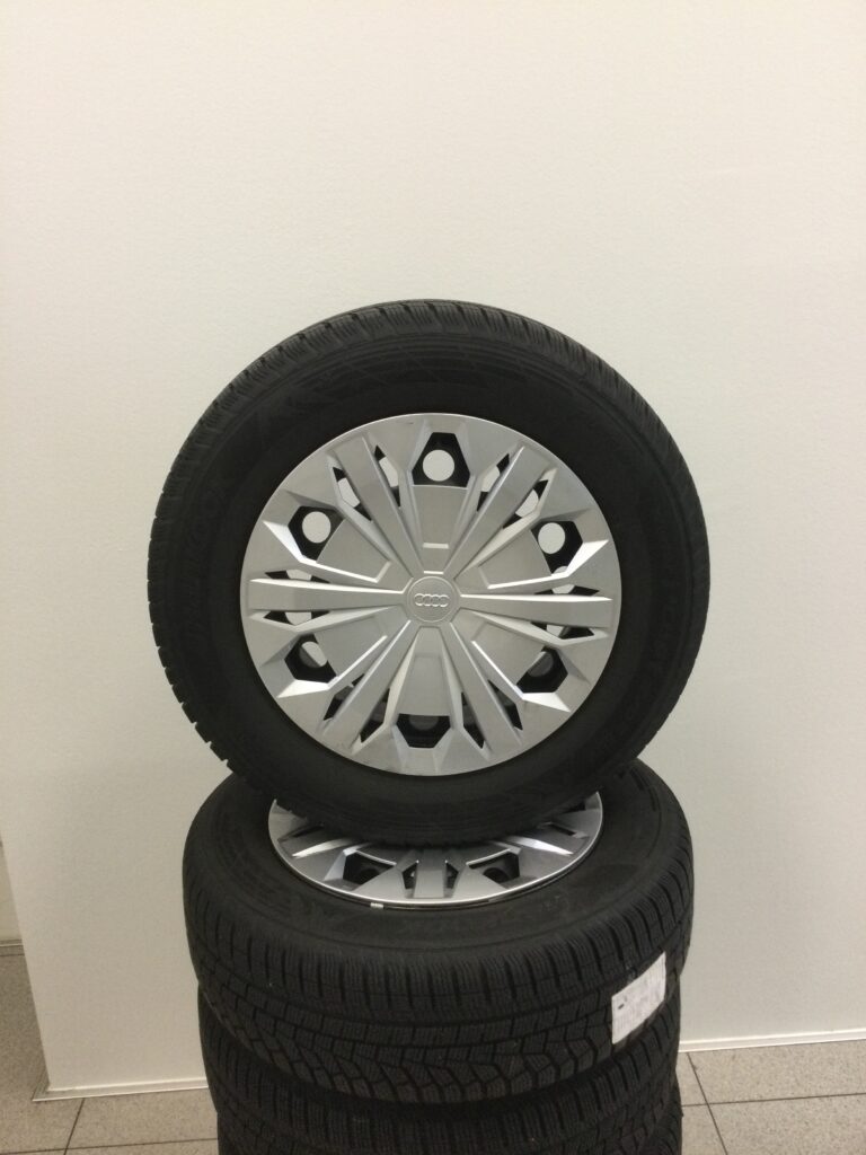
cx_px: 433
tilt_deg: -17.2
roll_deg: +4.2
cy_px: 578
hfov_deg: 45.4
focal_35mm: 31
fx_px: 1034
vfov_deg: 58.4
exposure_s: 1/33
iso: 125
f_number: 2.4
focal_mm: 3.3
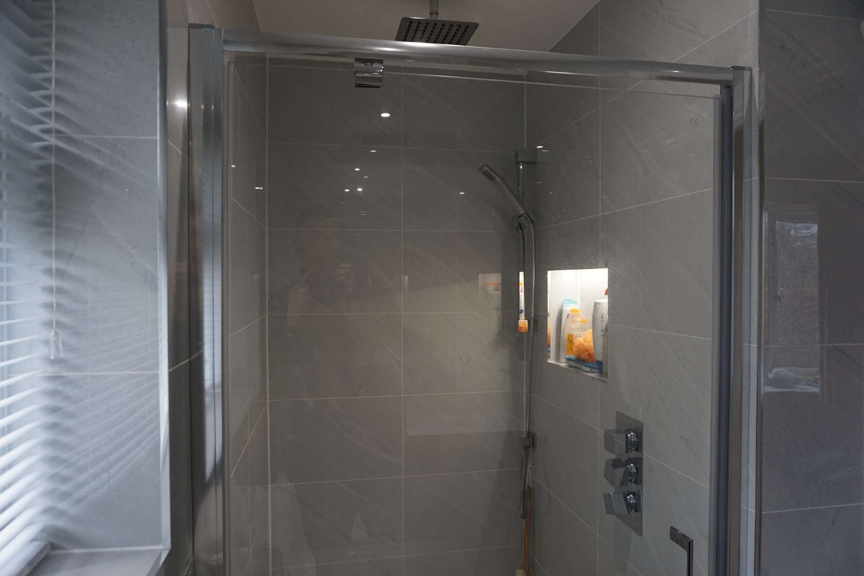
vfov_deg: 53.1
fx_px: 576
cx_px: 432
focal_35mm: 24
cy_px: 288
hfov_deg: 73.7
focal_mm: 16
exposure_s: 1/160
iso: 640
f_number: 4
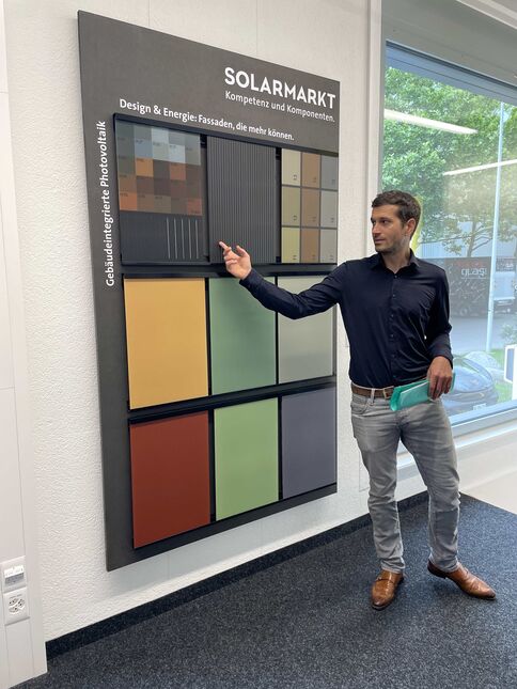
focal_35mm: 26
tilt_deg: -7.7
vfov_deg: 67.3
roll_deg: +0.4
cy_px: 344
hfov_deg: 53.1
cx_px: 258
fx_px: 518
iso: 100
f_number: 1.6
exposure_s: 1/100
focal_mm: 4.2
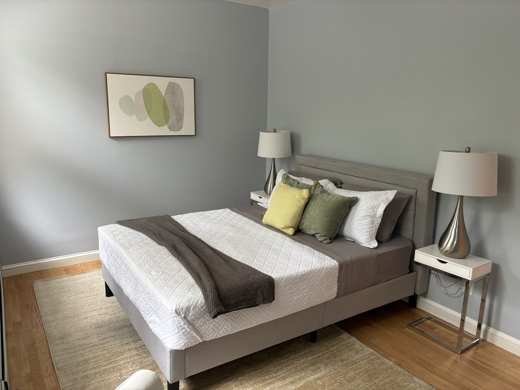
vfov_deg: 53.1
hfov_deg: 67.3
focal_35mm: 26
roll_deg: -0.9
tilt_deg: -10.4
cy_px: 195
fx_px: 391
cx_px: 260
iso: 80
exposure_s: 1/60
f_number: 1.6
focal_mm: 5.96
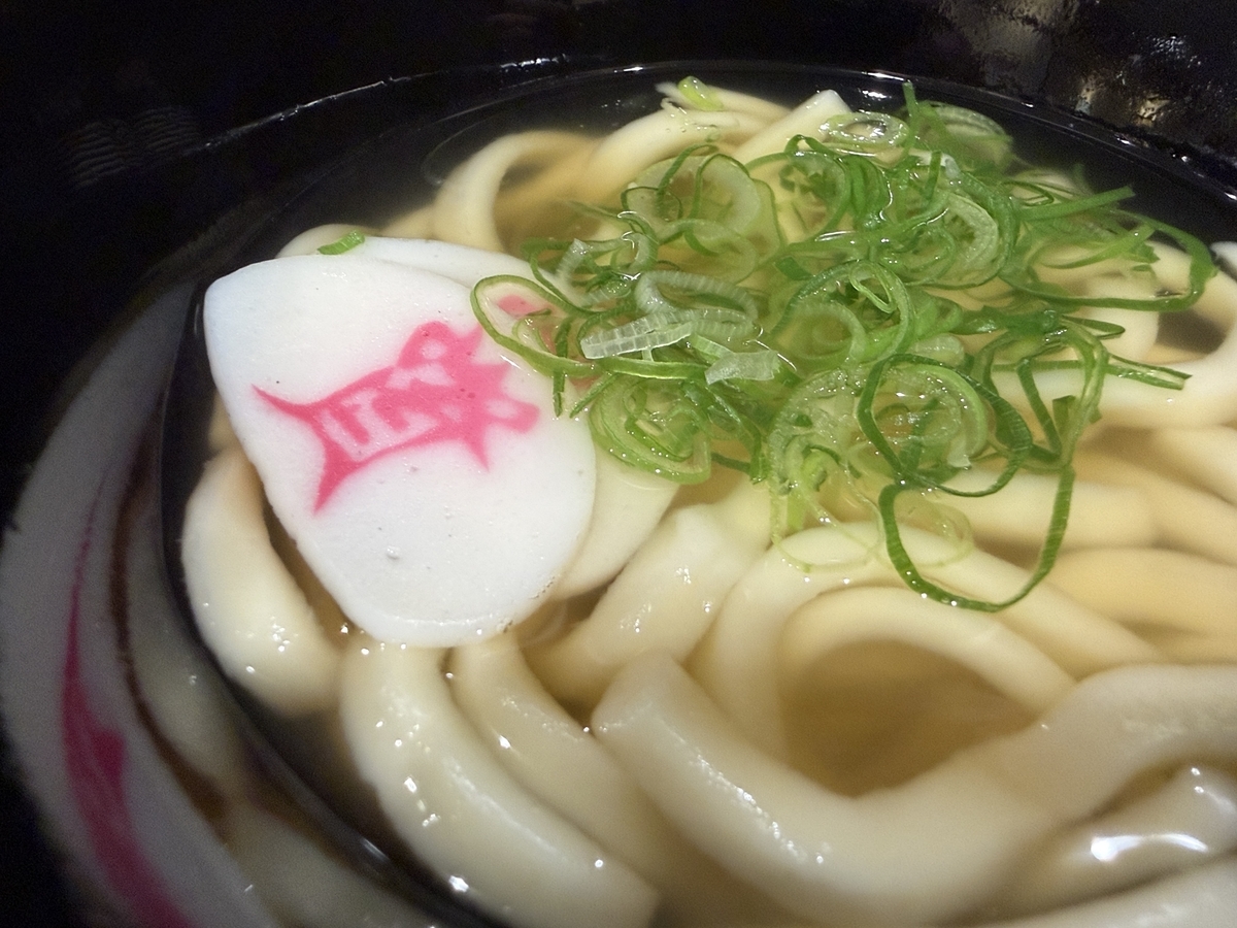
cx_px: 618
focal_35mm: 25
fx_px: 893
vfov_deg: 54.9
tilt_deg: -48.6
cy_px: 464
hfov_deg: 69.4
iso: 400
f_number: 2.2
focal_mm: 2.22
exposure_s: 1/60
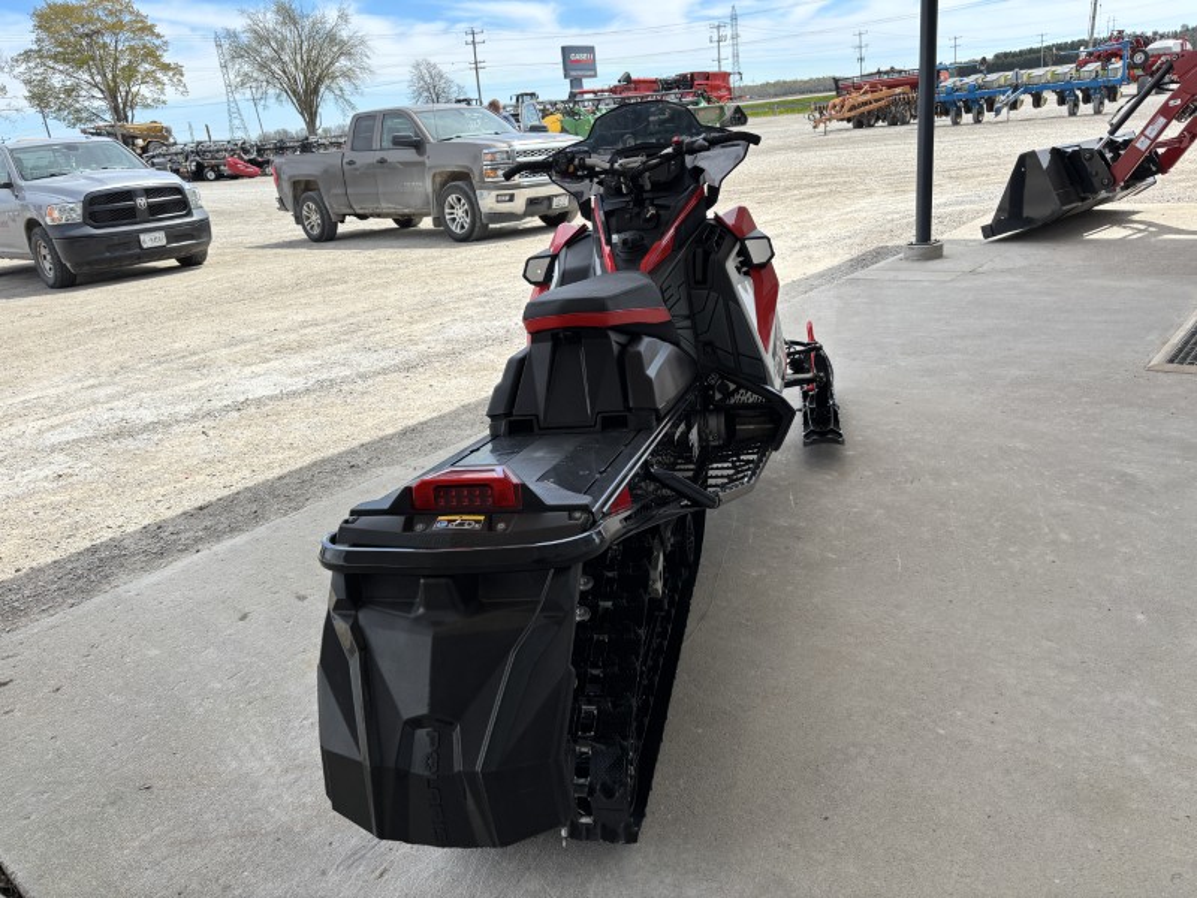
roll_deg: +6.3
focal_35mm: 26
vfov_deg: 53.1
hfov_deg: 67.3
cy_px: 449
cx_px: 598
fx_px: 899
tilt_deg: -19.4
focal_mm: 5.96
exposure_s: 1/1783
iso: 50
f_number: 1.6
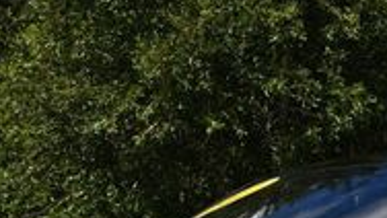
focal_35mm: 200
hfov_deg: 10.7
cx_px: 358
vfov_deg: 6.0
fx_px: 2054
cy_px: 290
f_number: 9
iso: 100
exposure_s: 1/320
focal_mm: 28
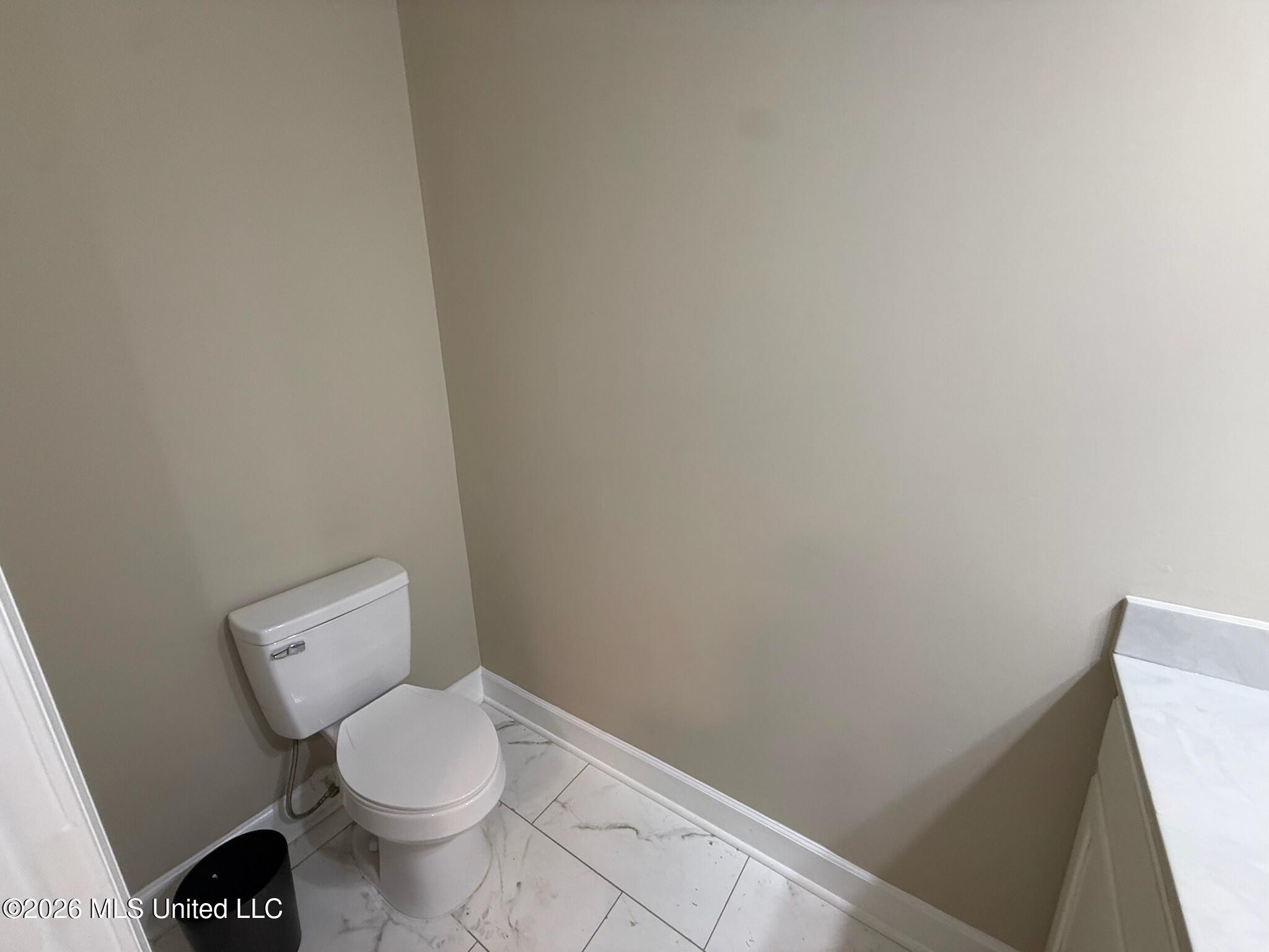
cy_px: 476
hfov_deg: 102.1
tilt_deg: -15.3
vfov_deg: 85.7
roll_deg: +1.7
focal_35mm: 14
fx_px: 513
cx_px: 634
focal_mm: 2.22
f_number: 2.2
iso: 250
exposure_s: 1/60
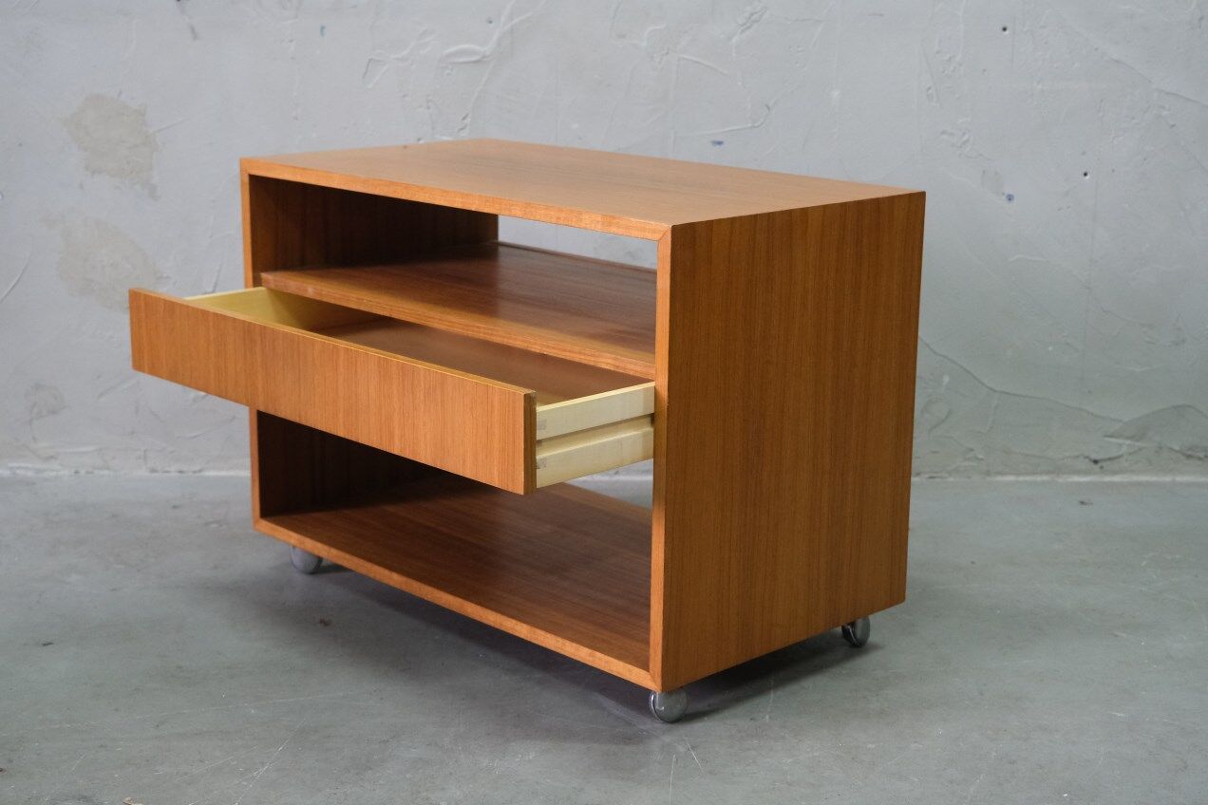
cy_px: 402
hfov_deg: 40.3
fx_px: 1644
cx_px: 604
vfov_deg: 27.5
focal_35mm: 49
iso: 3200
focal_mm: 32.5
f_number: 4
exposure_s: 1/50
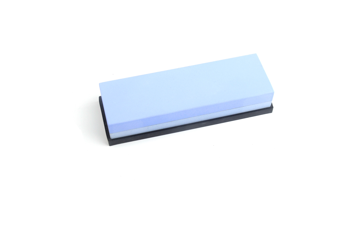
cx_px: 174
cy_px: 116
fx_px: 507
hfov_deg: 37.9
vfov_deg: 25.7
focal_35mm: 52
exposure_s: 1/160
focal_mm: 35
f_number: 11
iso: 250
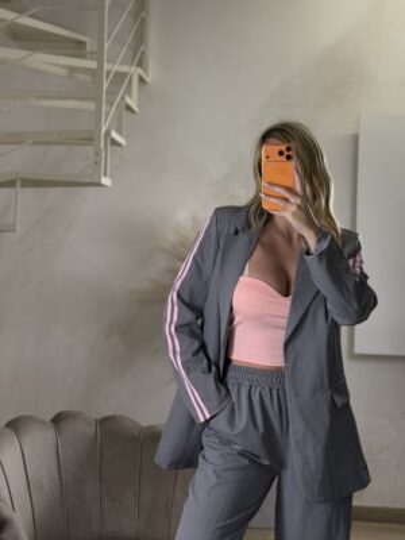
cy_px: 270
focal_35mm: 48
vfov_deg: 39.7
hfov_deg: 30.3
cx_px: 202
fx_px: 749
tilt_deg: -7.5
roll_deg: -1.1
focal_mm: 6.76
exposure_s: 1/100
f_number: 1.78
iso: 80
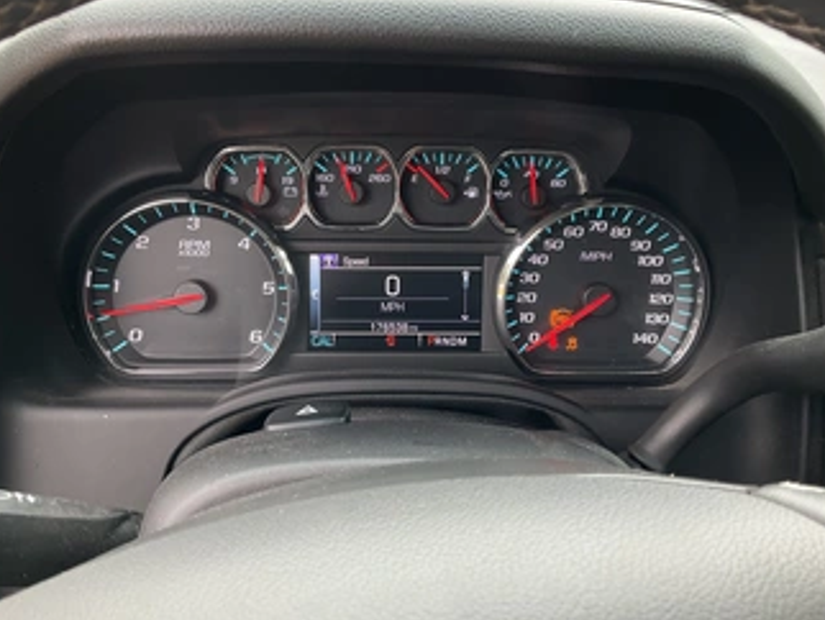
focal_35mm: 36
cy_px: 269
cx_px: 392
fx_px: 859
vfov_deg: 39.6
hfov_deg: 51.3
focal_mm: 3
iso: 50
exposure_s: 1/61
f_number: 1.8
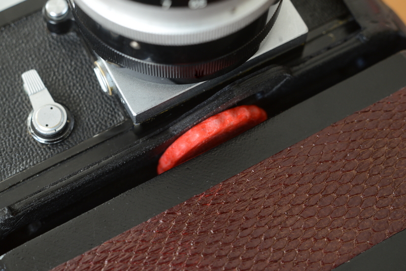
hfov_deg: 36.2
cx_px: 203
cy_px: 136
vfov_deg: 24.6
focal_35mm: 55
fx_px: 620
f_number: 11
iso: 1400
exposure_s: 1/30
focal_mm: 55
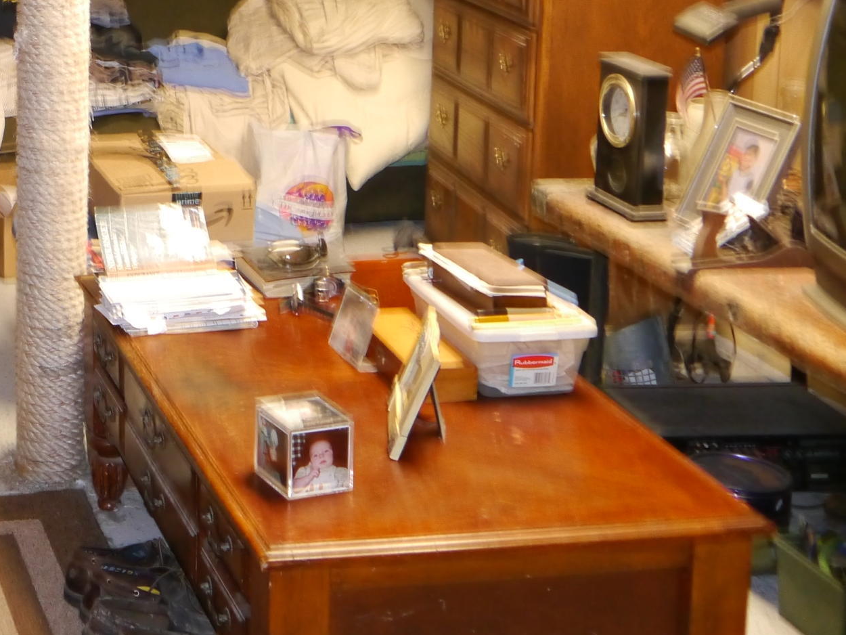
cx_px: -115
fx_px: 1760
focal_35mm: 72
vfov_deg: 19.6
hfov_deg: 24.9
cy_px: -57
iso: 800
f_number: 3.6
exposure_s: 1/8
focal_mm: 15
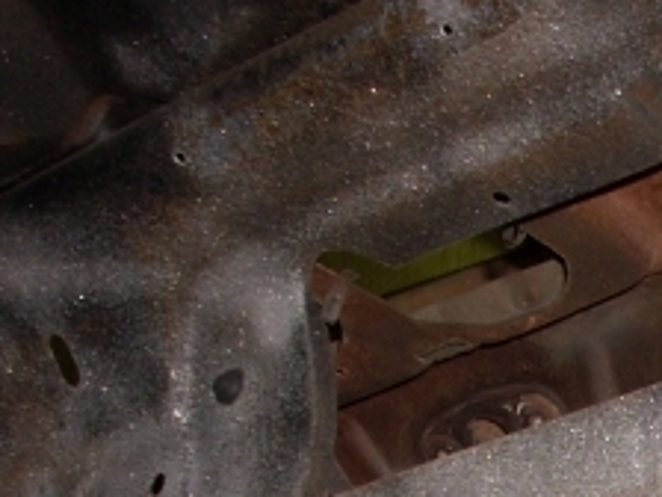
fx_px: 2371
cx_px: 949
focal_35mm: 124
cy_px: 771
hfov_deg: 14.9
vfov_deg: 11.4
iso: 64
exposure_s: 1/60
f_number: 2.8
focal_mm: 6.2
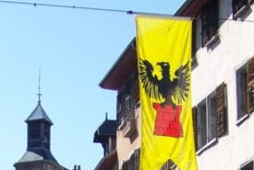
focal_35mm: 147
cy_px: 292
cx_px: 67
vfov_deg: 9.0
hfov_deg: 13.9
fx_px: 1038
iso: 80
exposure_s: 1/640
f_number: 4
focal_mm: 6.3
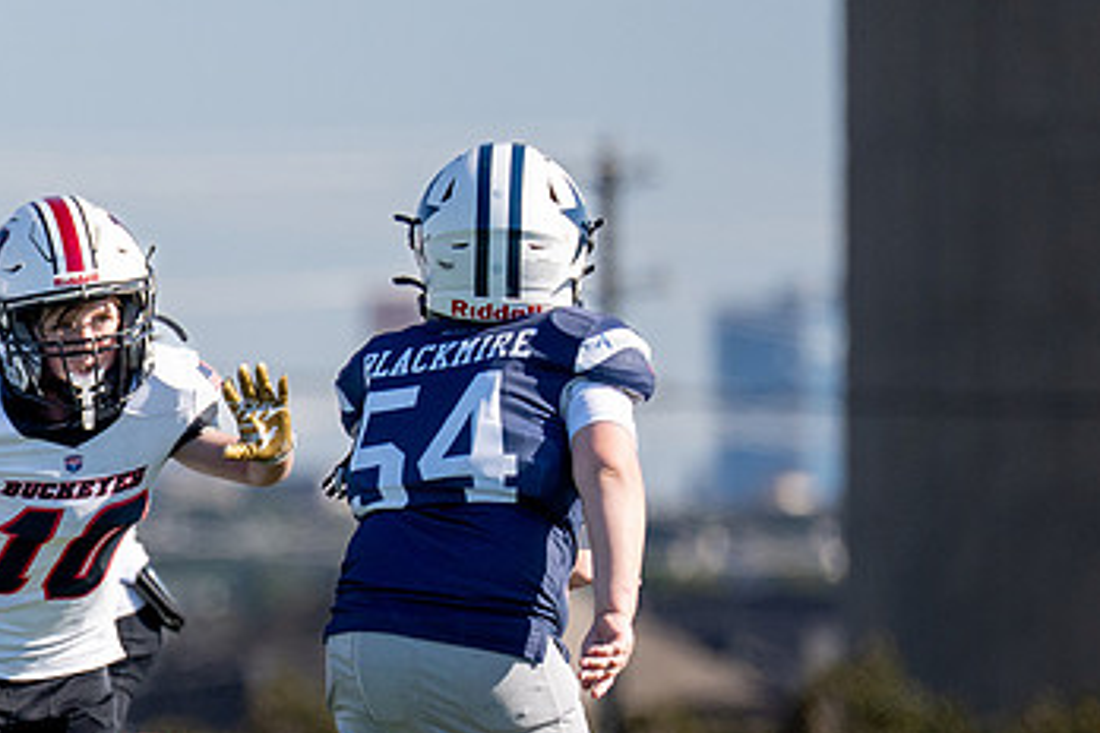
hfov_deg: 3.3
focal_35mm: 616
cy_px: 611
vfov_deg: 2.2
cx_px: -524
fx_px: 18821
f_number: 2.8
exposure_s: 1/5000
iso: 320
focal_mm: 200
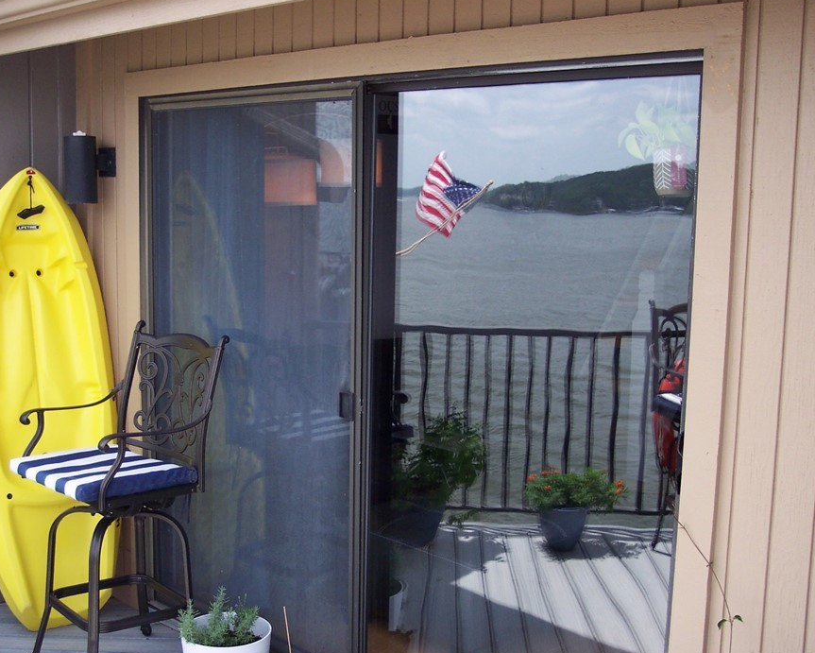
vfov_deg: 34.1
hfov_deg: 42.0
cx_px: 378
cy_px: 356
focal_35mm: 44
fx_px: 1062
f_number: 2.8
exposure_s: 1/500
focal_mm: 8
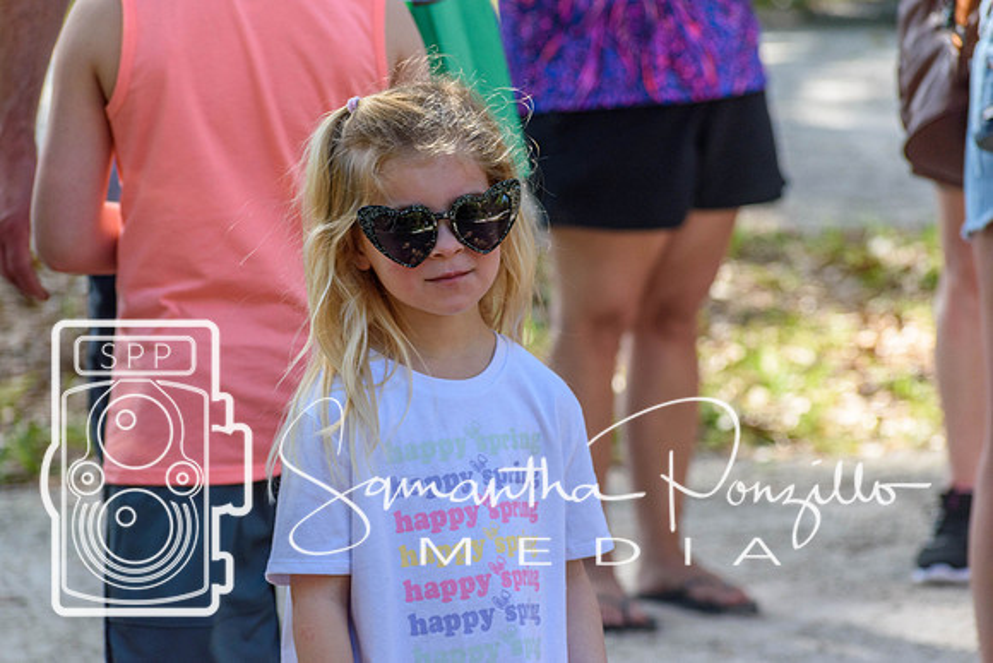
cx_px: 496
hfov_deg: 10.2
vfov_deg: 6.8
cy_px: 332
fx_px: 5587
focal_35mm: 202
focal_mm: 135
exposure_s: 1/500
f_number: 5.6
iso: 400
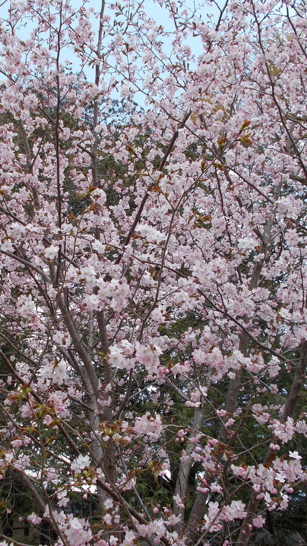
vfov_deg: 46.4
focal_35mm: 44
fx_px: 637
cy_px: 271
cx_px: 87
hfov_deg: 26.8
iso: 80
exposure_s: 1/250
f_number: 3.4
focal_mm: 5.3
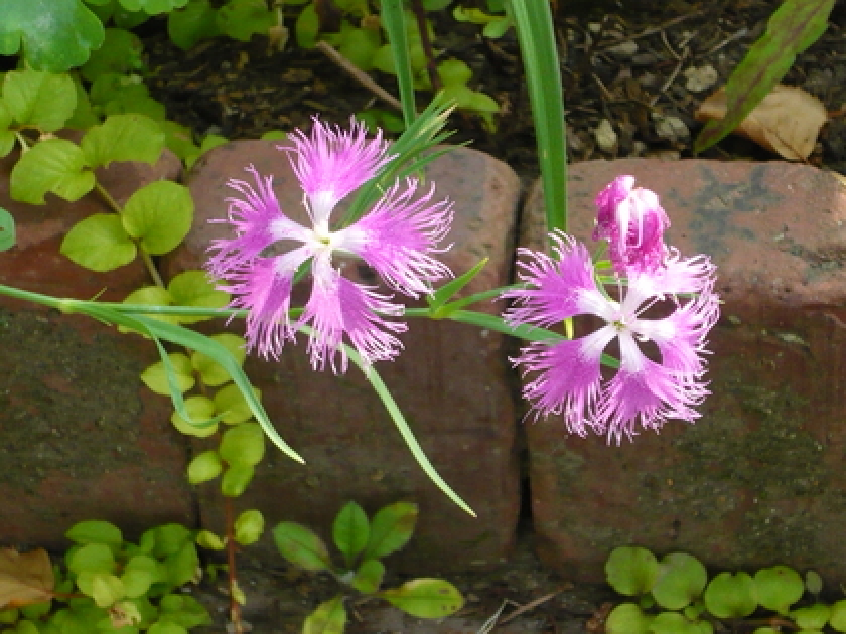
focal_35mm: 160
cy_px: 317
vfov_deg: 9.3
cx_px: 423
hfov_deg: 12.3
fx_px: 3910
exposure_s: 1/125
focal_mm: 16.5
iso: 250
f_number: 5.1
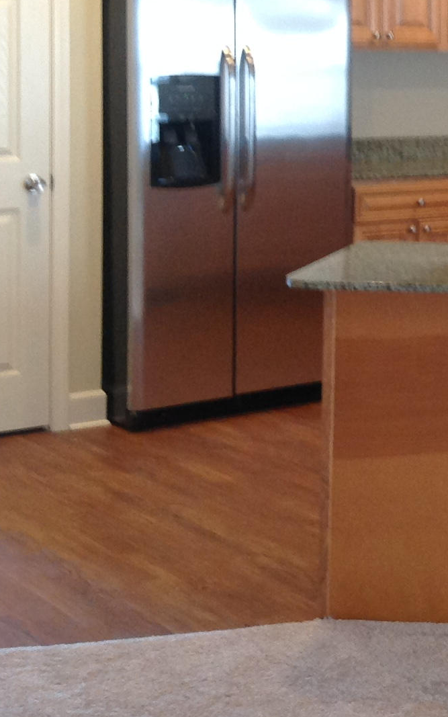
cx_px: 705
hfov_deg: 13.5
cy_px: 125
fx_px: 1758
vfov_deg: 22.7
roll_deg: -0.4
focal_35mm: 90
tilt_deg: -3.7
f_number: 2.4
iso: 100
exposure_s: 1/15
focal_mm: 4.28
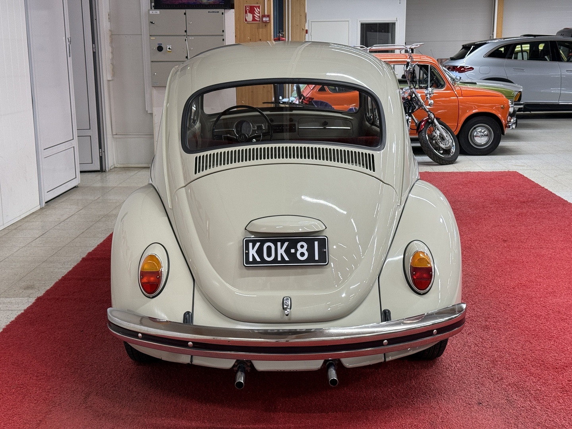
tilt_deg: -10.9
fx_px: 793
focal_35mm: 48
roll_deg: +0.4
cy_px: 214
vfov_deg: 30.3
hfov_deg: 39.7
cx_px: 286
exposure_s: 1/95
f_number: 1.78
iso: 100
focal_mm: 6.76
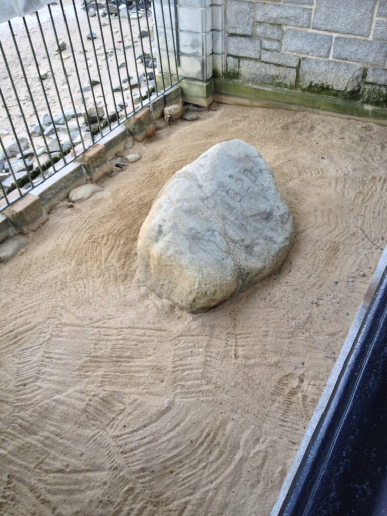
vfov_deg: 52.6
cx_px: 194
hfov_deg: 40.7
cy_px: 258
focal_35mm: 35
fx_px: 522
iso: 50
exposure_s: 1/30
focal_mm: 4.28
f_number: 2.4
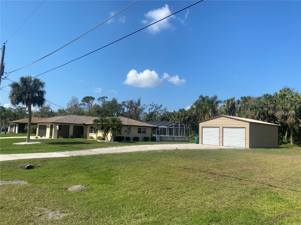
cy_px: 112
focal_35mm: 26
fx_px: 226
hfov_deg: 67.3
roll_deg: -2.4
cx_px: 150
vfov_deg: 53.1
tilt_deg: +6.5
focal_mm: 4.25
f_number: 1.8
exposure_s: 1/3401
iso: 32
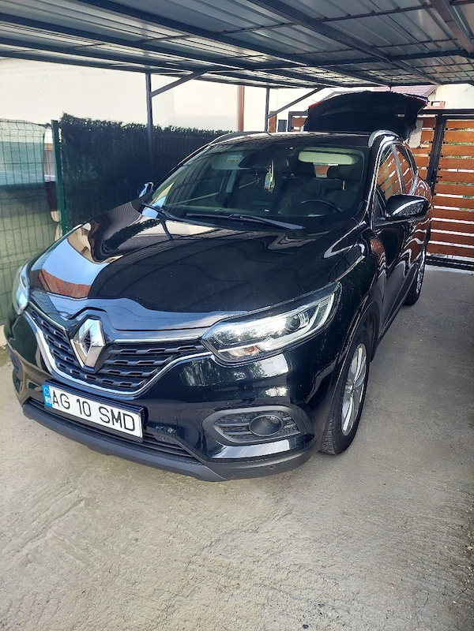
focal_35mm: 25
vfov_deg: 69.4
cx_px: 237
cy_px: 316
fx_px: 456
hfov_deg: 54.9
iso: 50
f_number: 1.8
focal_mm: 5.23
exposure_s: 1/100
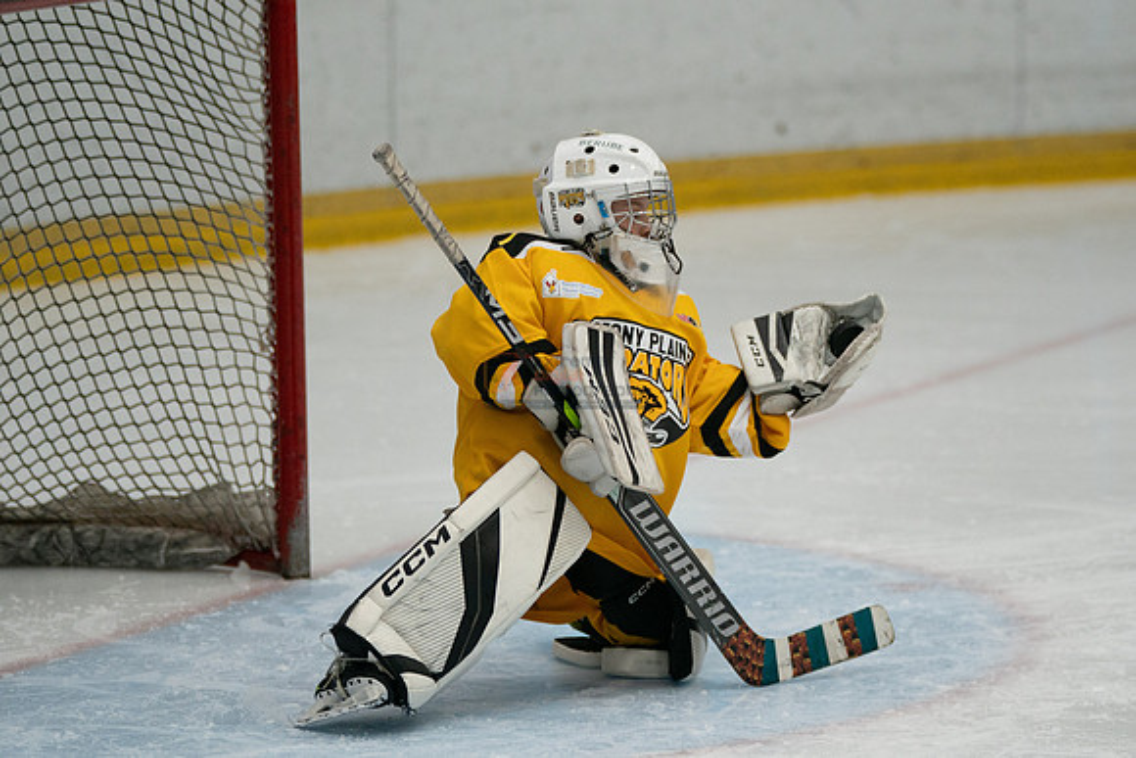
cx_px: 600
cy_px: 328
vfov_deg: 5.7
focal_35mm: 239
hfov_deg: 8.6
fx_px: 7558
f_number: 3.2
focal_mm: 176
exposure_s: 1/2000
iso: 2500
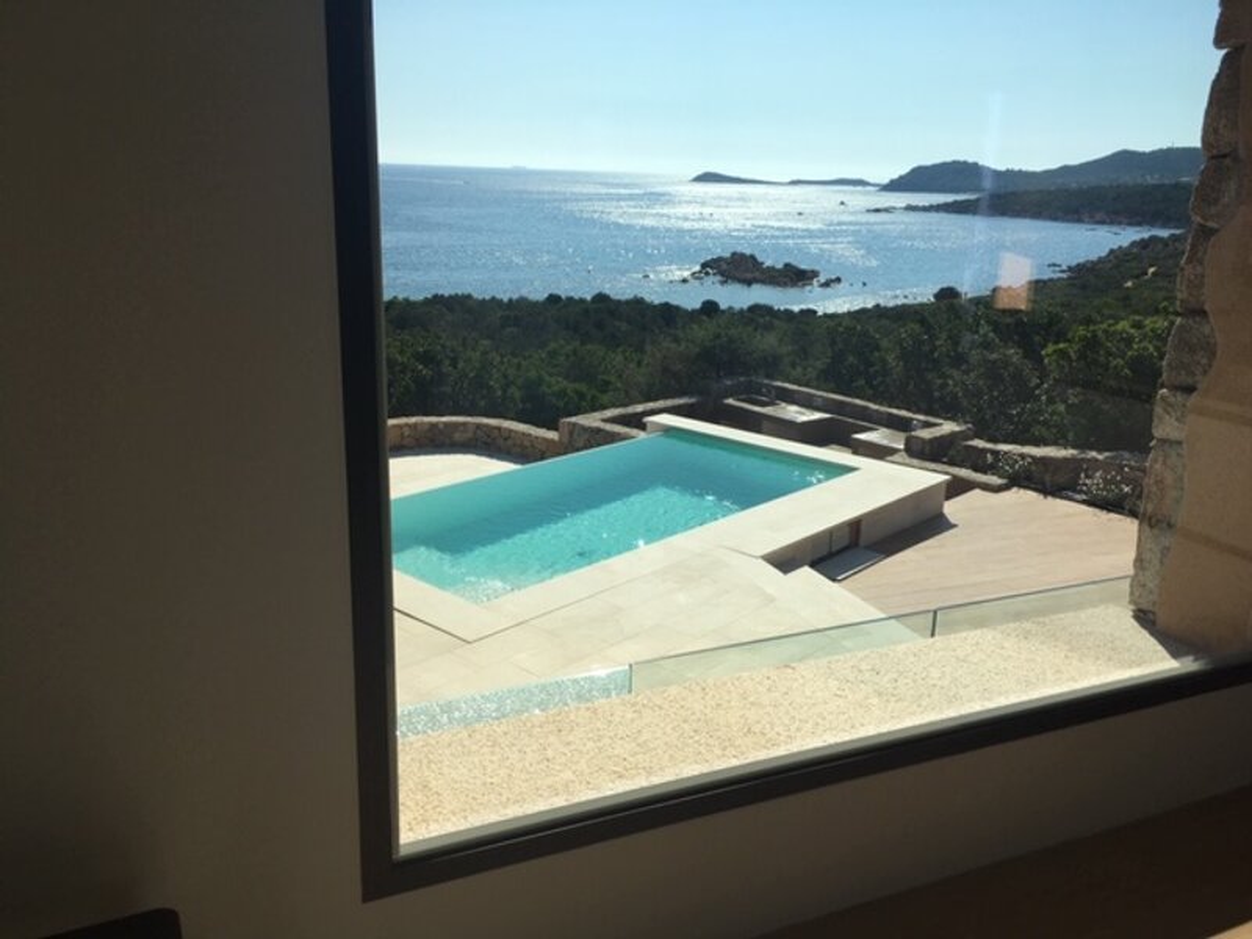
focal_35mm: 29
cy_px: 470
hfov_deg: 61.7
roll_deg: -2.0
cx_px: 626
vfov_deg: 48.2
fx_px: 1049
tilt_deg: -16.5
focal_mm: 4.15
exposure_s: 1/2262
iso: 25
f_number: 2.2
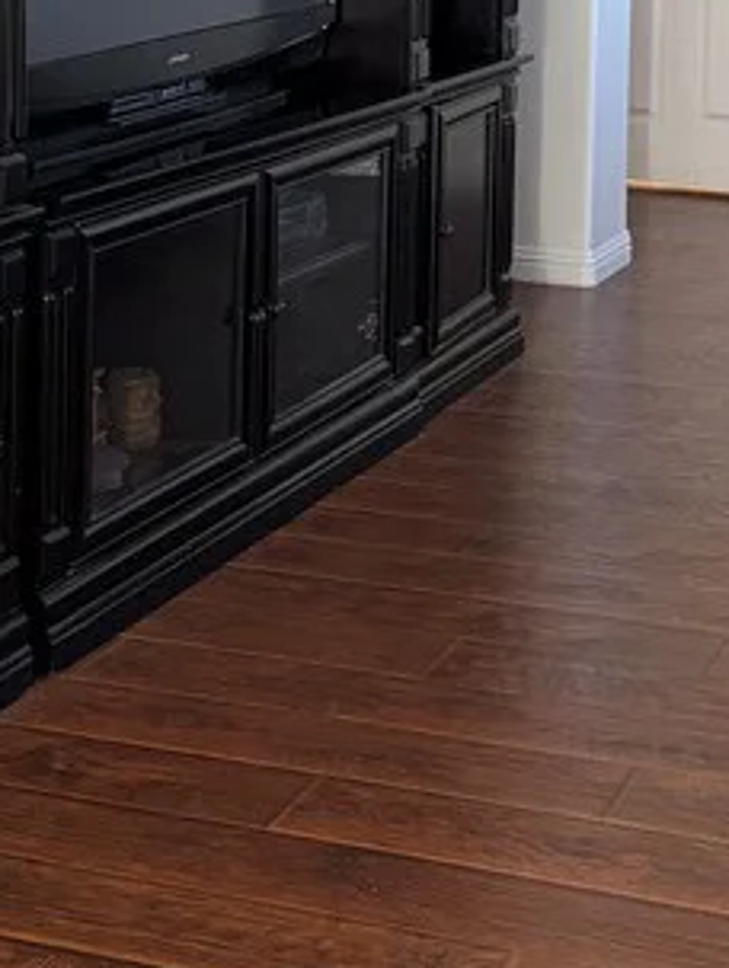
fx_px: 2270
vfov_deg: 22.8
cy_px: -67
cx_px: 611
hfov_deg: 18.0
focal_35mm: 81
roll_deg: -1.7
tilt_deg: -5.2
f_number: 1.78
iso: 320
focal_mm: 6.76
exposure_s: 1/60
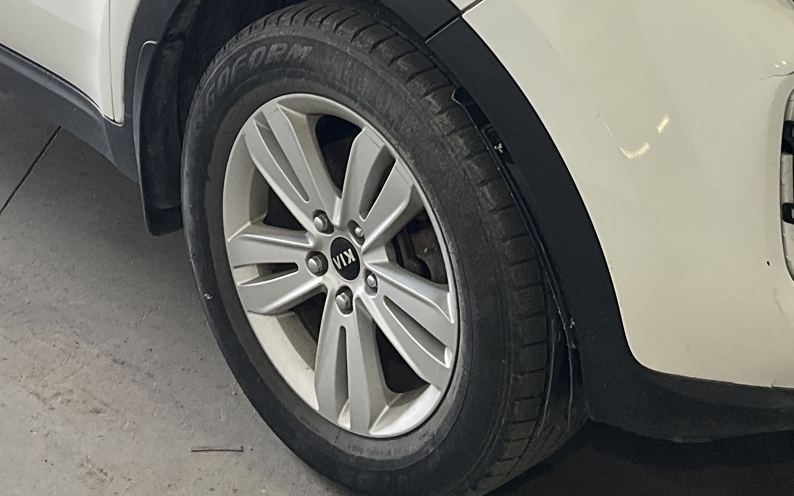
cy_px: -113
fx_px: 1710
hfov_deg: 26.1
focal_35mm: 79
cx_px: 431
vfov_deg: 15.8
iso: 40
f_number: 1.8
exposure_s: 1/122
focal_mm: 3
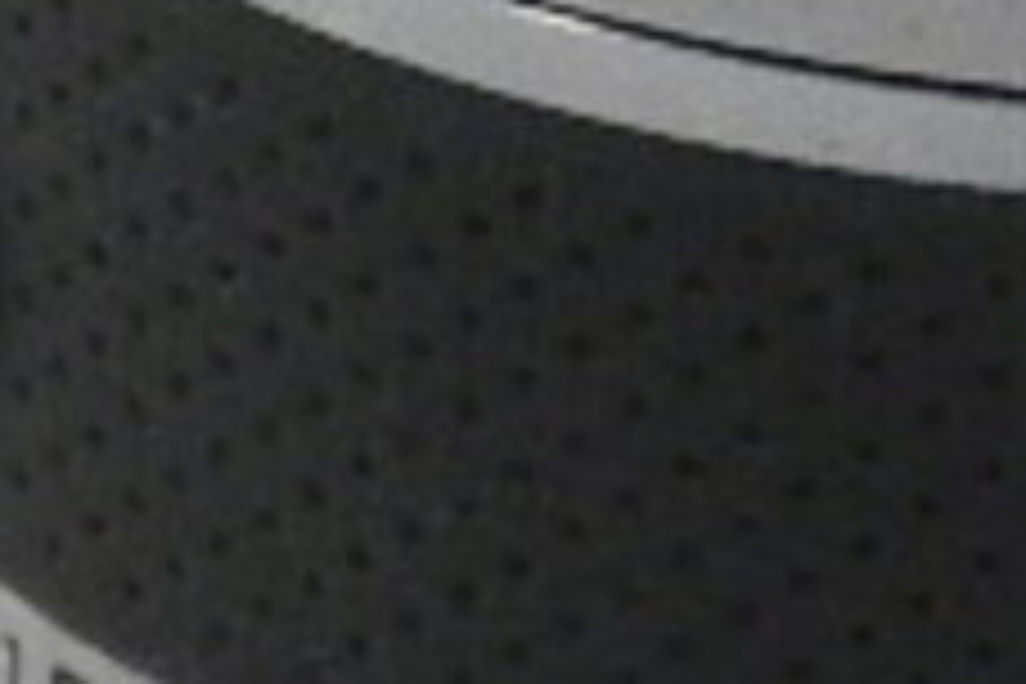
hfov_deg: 2.6
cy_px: -36
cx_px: 1030
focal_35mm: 793
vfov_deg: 1.7
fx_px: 22599
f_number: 5.1
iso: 800
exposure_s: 1/100
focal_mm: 25.7
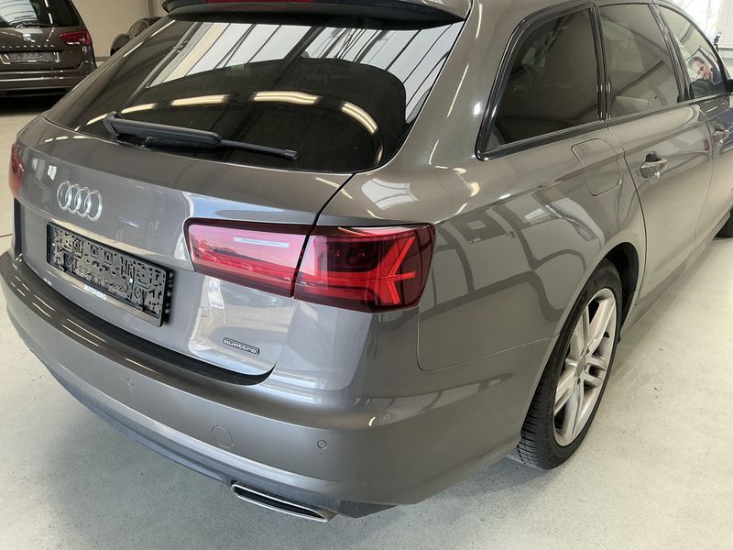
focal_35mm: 28
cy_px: 275
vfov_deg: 49.7
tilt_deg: -23.3
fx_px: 593
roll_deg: -1.7
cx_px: 366
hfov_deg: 63.4
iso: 40
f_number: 1.8
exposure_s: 1/100
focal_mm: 3
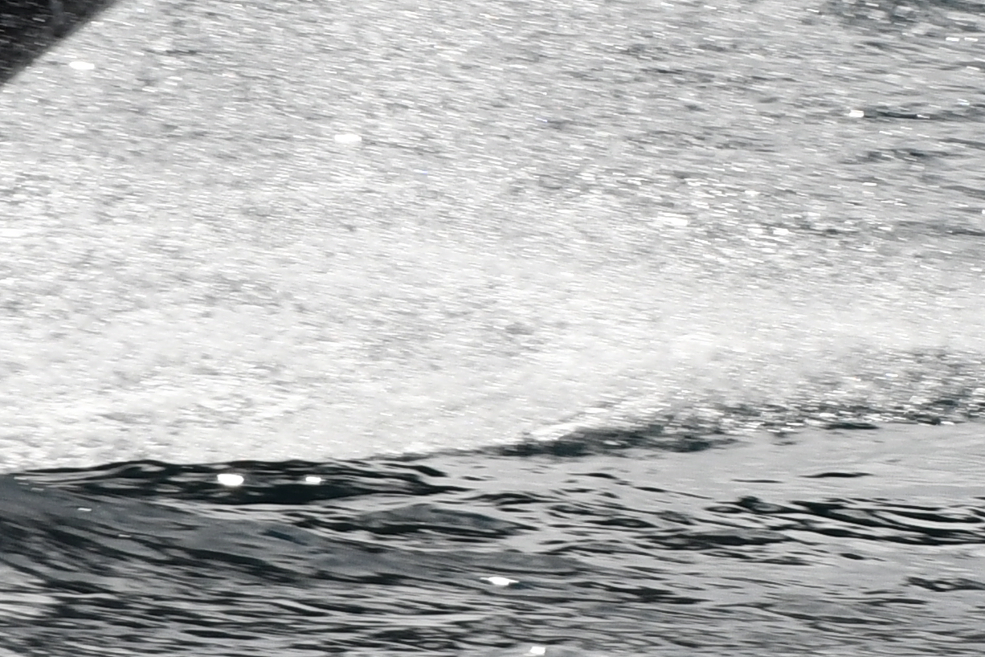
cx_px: 1094
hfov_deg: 1.0
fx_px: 55908
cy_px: 176
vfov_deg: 0.7
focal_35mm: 2043
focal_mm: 300
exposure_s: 1/1600
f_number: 10
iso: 400
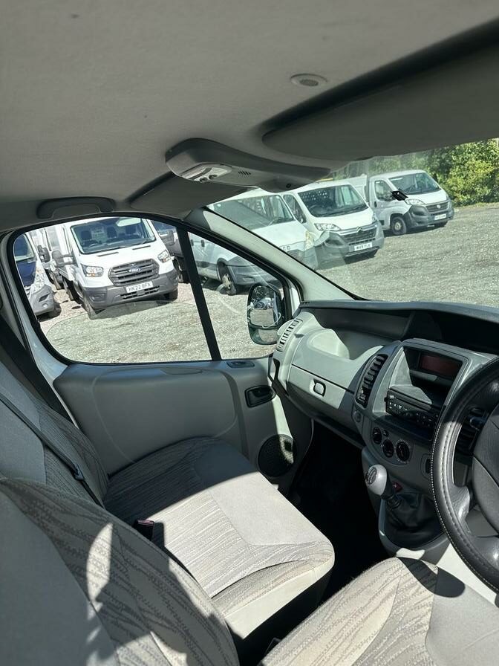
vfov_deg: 71.6
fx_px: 461
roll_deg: +8.7
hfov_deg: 56.8
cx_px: 250
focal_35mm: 24
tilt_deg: -15.1
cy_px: 333
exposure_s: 1/1949
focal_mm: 6.86
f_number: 1.78
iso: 80
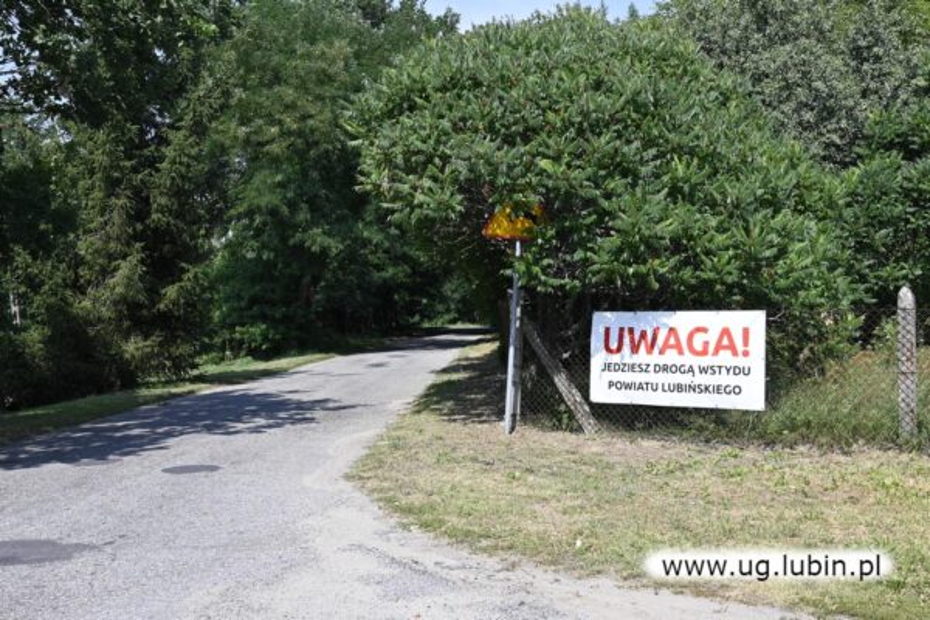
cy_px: 310
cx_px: 465
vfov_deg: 31.9
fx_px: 1085
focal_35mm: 42
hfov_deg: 46.4
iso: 100
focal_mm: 28
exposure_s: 1/320
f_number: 6.3
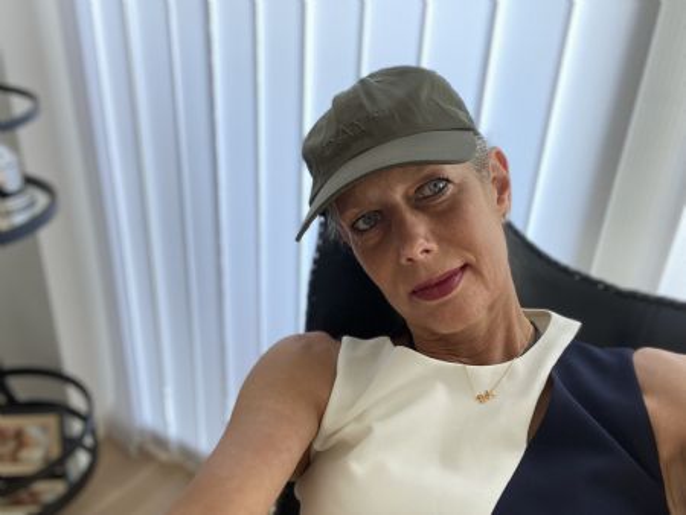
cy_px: 258
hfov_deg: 59.9
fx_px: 595
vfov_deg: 46.8
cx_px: 343
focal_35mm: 30
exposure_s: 1/60
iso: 125
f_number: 2.2
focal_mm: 2.71
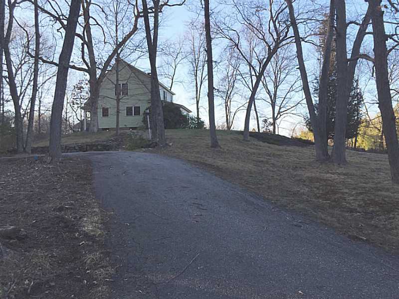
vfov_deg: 48.2
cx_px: 200
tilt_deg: +2.7
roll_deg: +0.6
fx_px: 334
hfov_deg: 61.7
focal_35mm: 29
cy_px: 150
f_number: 2.2
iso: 32
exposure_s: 1/408
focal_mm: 4.15
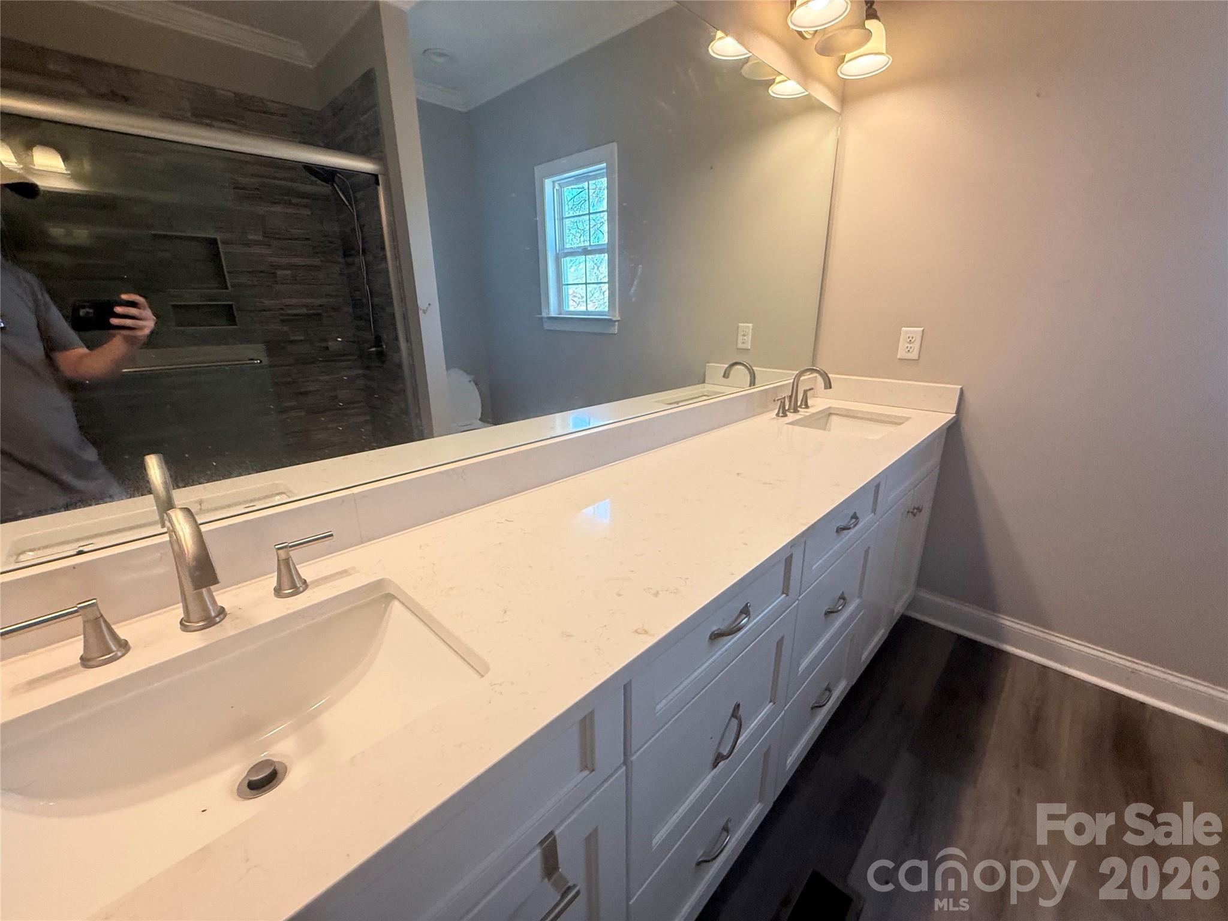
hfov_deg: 102.1
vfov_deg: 85.7
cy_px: 460
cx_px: 614
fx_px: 497
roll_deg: +1.3
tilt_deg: -21.7
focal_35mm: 14
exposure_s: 1/120
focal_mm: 2.22
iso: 160
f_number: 2.2
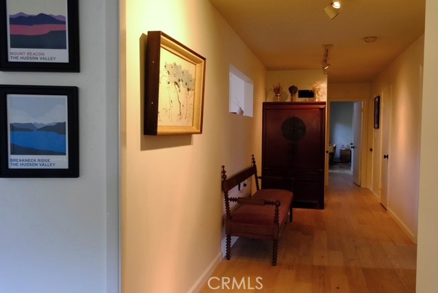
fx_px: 353
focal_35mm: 29
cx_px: 219
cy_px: 146
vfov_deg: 45.0
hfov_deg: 63.6
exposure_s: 1/9
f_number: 14
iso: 4000
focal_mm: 19.3
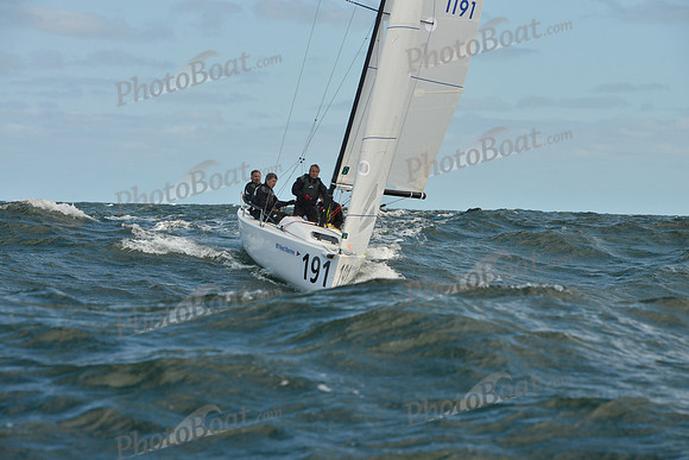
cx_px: 344
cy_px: 230
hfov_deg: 15.8
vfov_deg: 10.6
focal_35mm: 130
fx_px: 2489
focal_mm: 130
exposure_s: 1/1000
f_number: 10
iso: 400
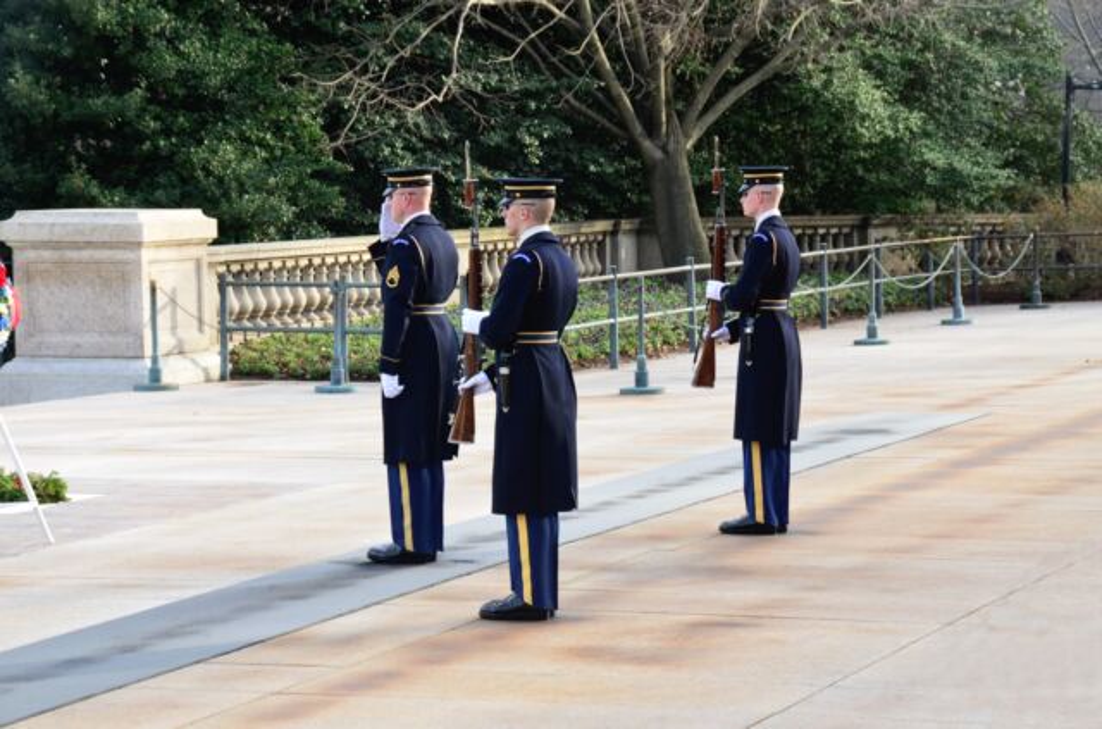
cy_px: 364
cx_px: 551
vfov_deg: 12.1
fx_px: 3434
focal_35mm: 112
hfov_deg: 18.2
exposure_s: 1/50
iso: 200
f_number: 11
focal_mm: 75
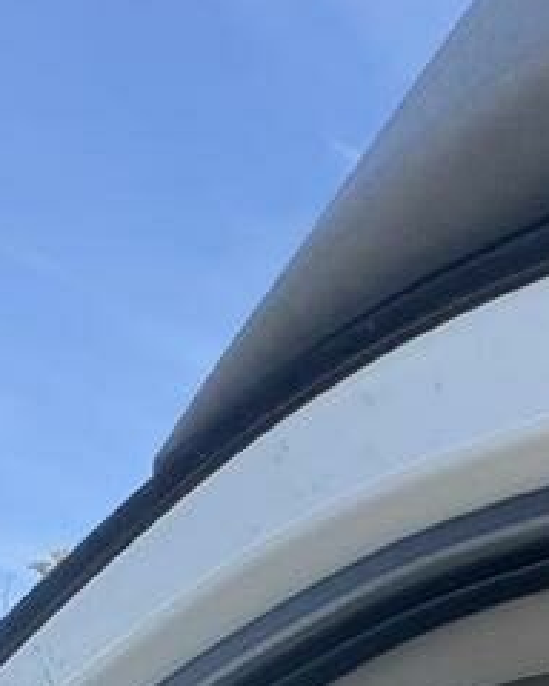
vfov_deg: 23.6
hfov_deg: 23.0
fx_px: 1036
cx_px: 861
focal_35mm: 51
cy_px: 1160
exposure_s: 1/453
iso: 64
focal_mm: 2.22
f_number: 2.2
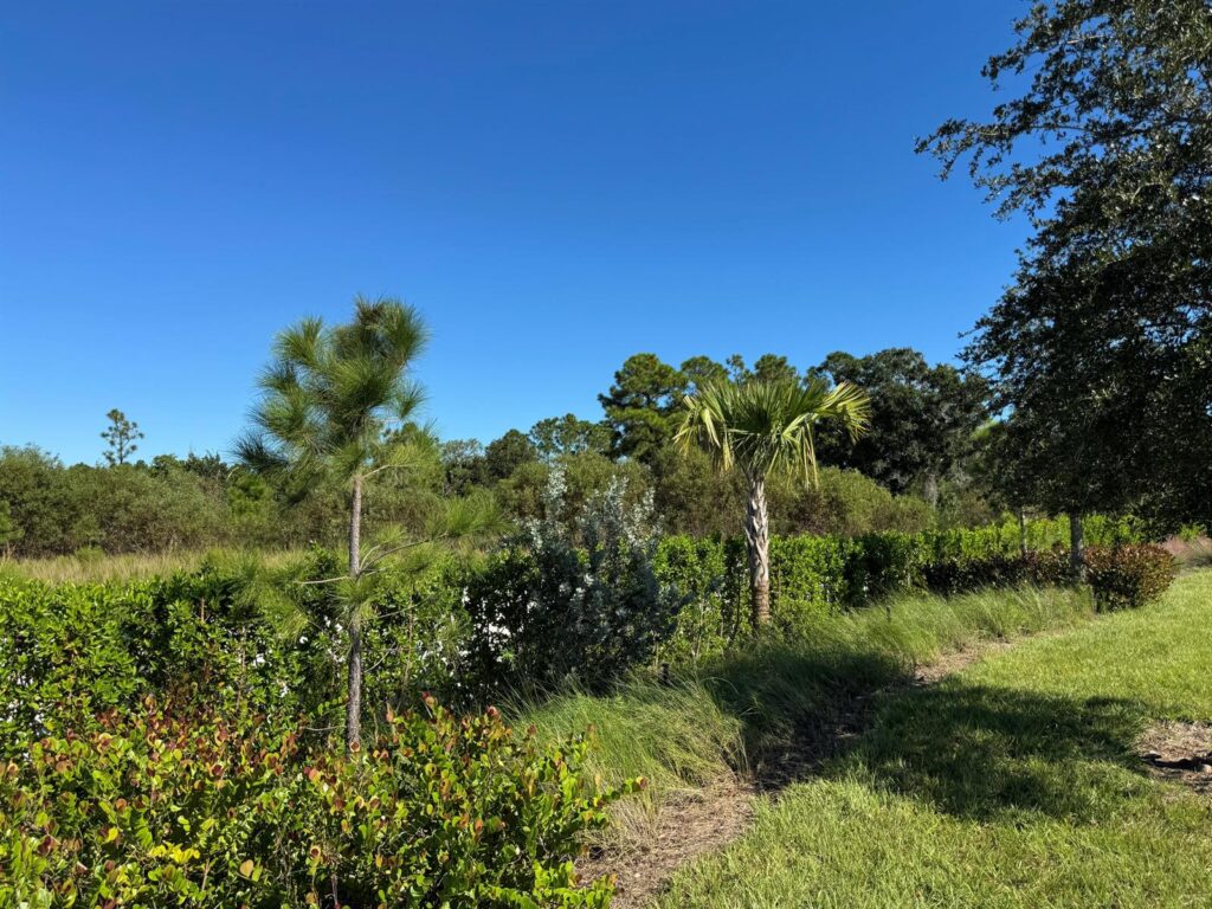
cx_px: 606
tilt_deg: +3.0
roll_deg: +0.2
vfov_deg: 56.8
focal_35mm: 24
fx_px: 840
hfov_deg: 71.6
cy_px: 454
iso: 80
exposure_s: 1/3597
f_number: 1.78
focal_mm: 6.76
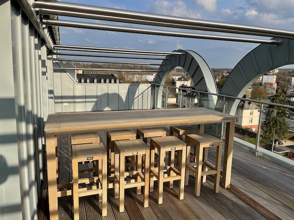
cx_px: 147
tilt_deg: -8.9
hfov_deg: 67.3
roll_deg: -2.0
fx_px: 221
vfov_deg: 53.1
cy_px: 110
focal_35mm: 26
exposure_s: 1/3125
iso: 32
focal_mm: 4.2
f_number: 1.6
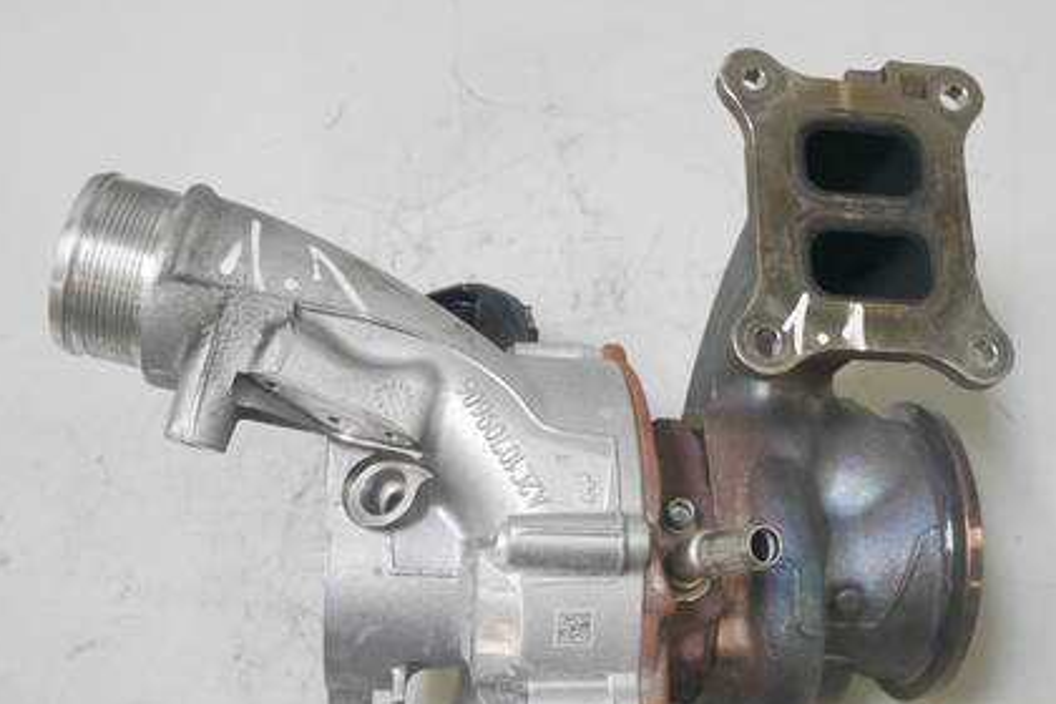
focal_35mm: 38
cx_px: 583
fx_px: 1115
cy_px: 425
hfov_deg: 50.6
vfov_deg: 34.9
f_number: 4
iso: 1600
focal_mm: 16
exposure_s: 1/60
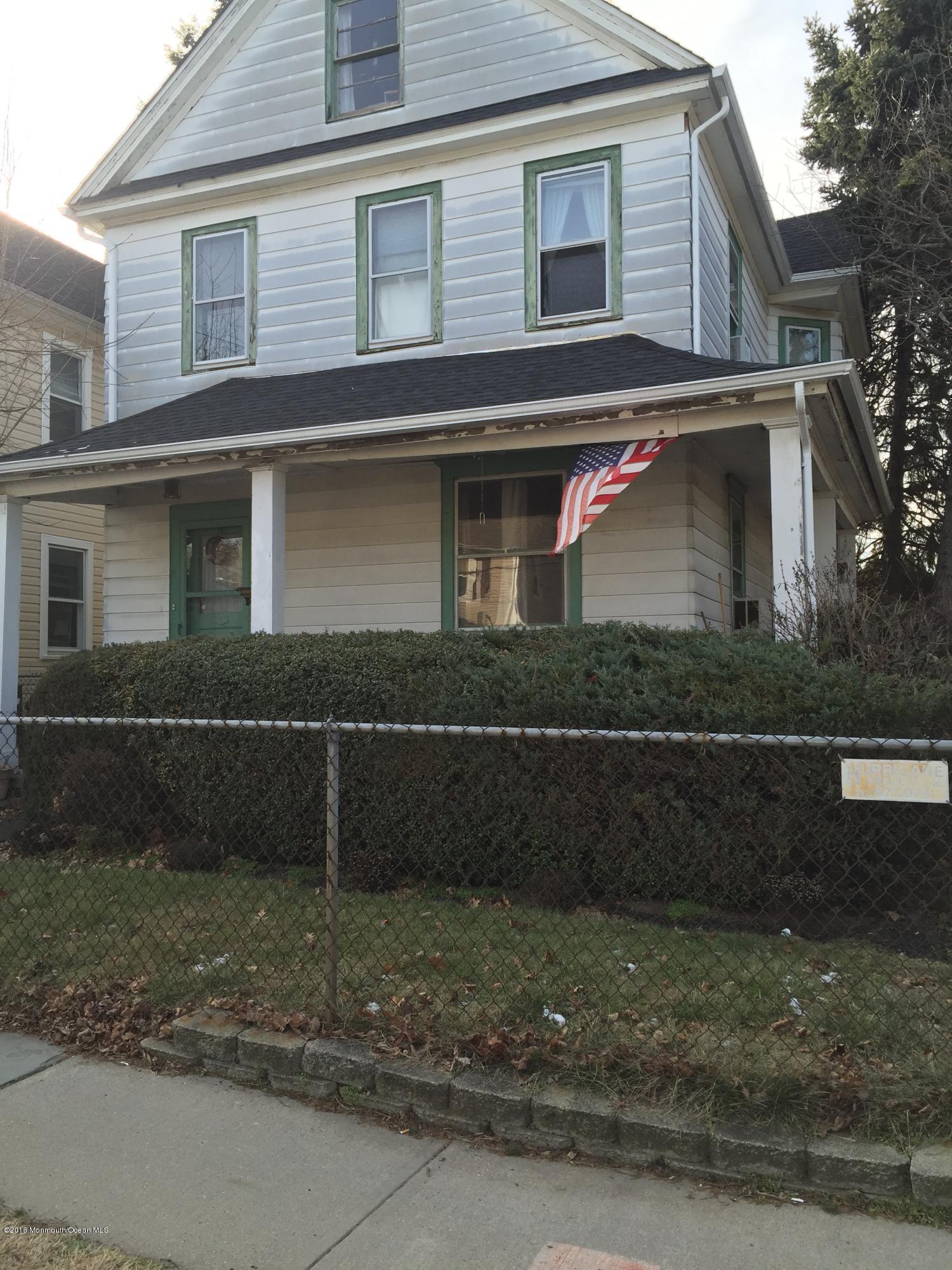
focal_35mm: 29
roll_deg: -1.1
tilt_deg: +3.1
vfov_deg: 61.7
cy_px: 635
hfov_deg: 48.2
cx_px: 476
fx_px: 1063
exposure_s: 1/434
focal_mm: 4.15
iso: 32
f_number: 2.2
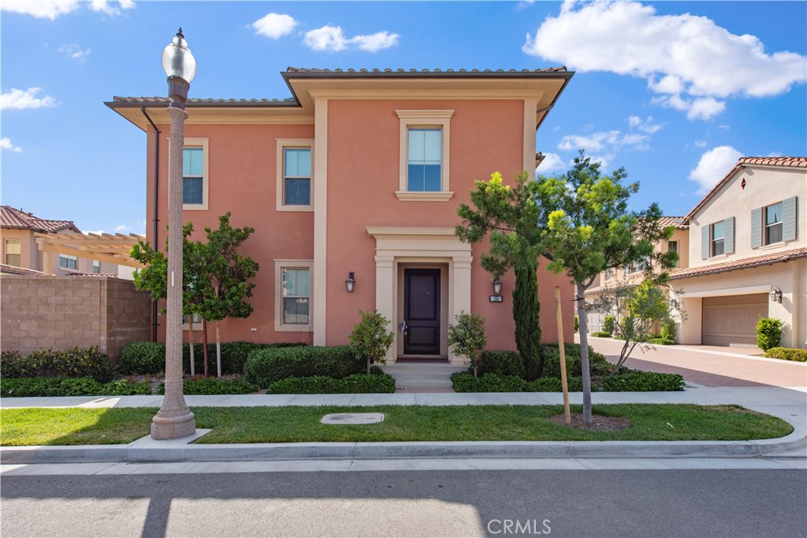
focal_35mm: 17
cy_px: 269
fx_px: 381
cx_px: 404
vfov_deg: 70.5
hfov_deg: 93.3
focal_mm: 17
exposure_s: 1/320
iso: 200
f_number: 9
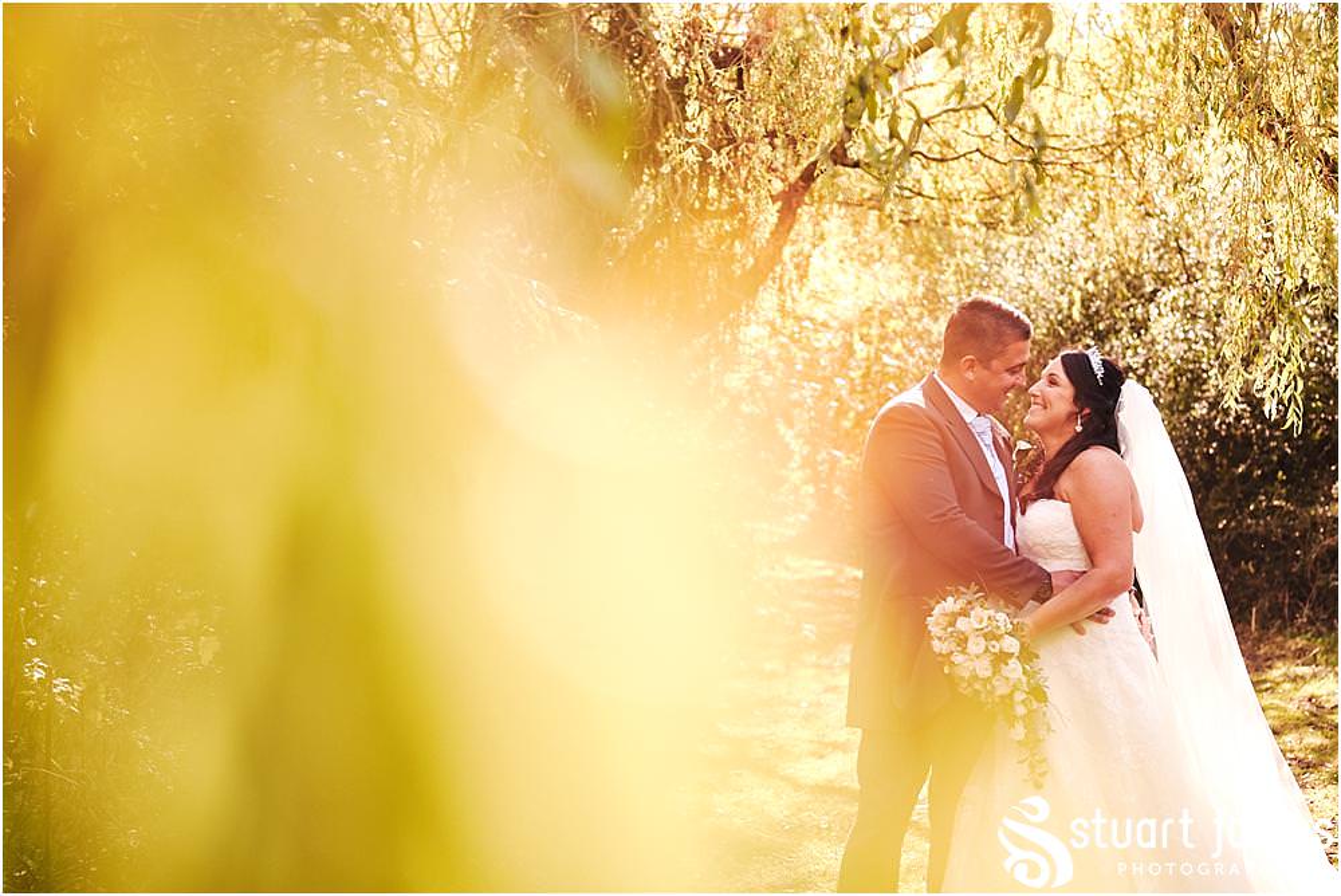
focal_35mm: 75
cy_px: 448
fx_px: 2795
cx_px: 670
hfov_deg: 27.0
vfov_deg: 18.2
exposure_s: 1/320
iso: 400
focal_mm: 50
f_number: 2.8
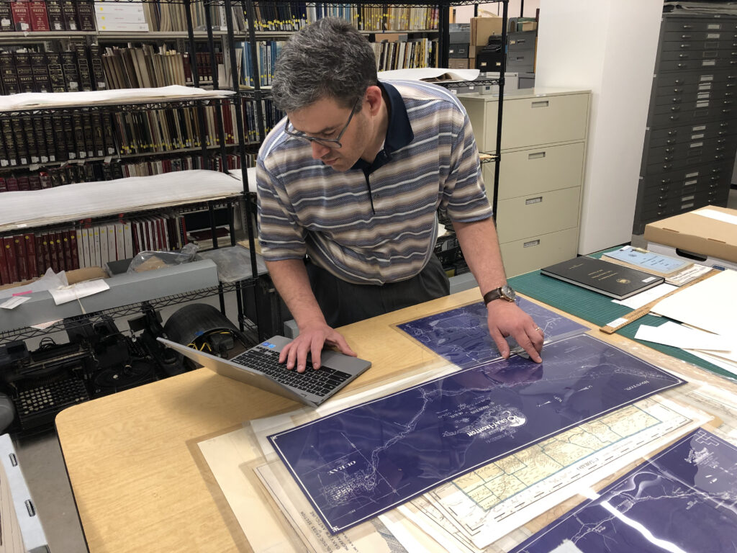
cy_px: 276
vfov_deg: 49.7
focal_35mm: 28
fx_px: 596
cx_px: 368
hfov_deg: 63.4
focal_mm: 3.99
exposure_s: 1/20
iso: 40
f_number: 1.8
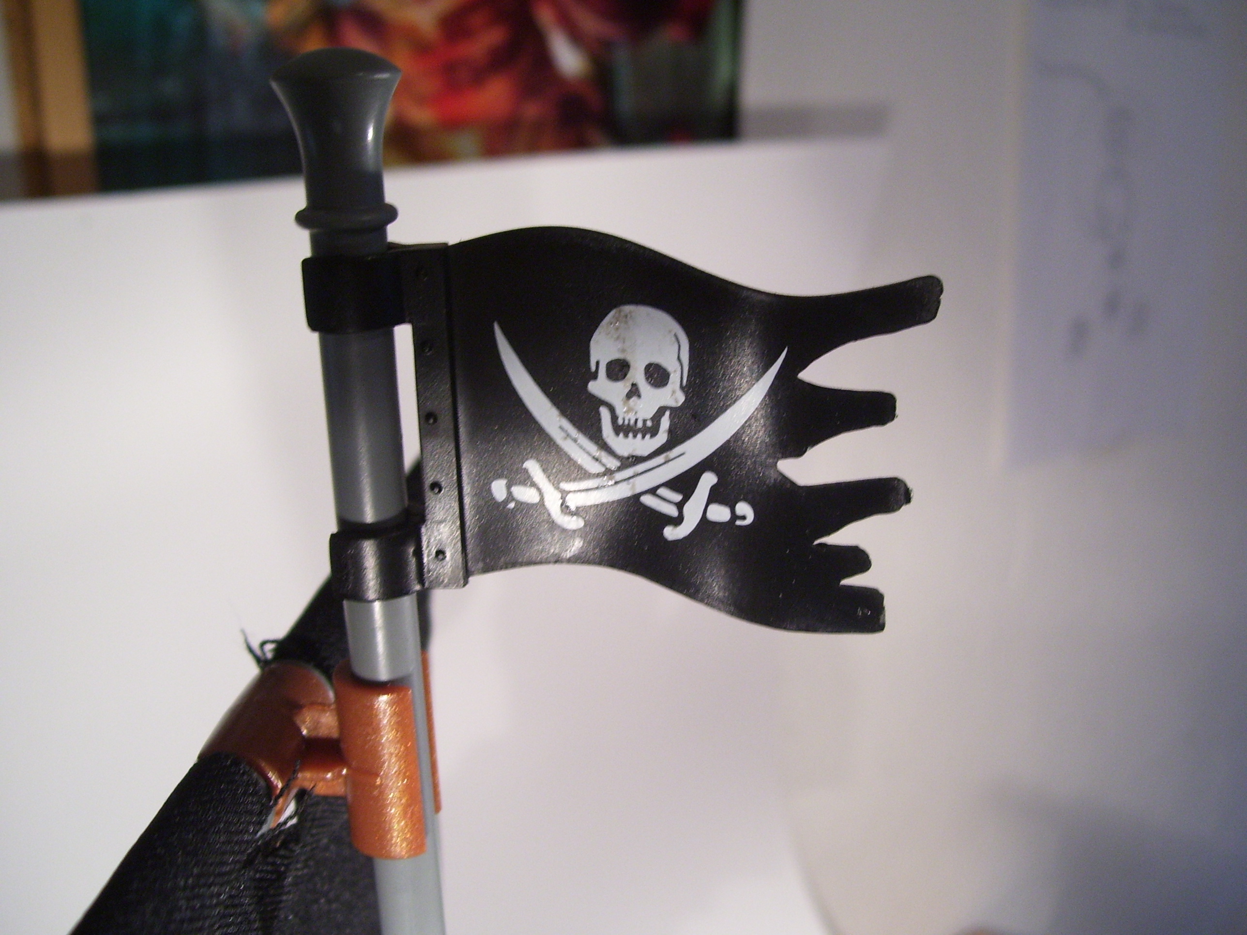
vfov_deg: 38.7
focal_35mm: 37
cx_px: 624
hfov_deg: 50.1
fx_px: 1333
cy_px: 468
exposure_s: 1/20
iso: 160
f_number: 2.7
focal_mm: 6
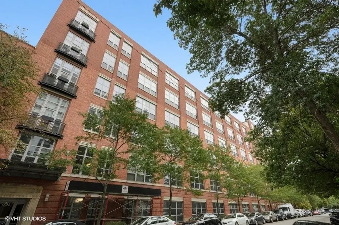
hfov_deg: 95.1
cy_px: 112
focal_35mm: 16
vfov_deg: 71.8
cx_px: 170
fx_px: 155
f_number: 8
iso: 200
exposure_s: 1/200
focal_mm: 11
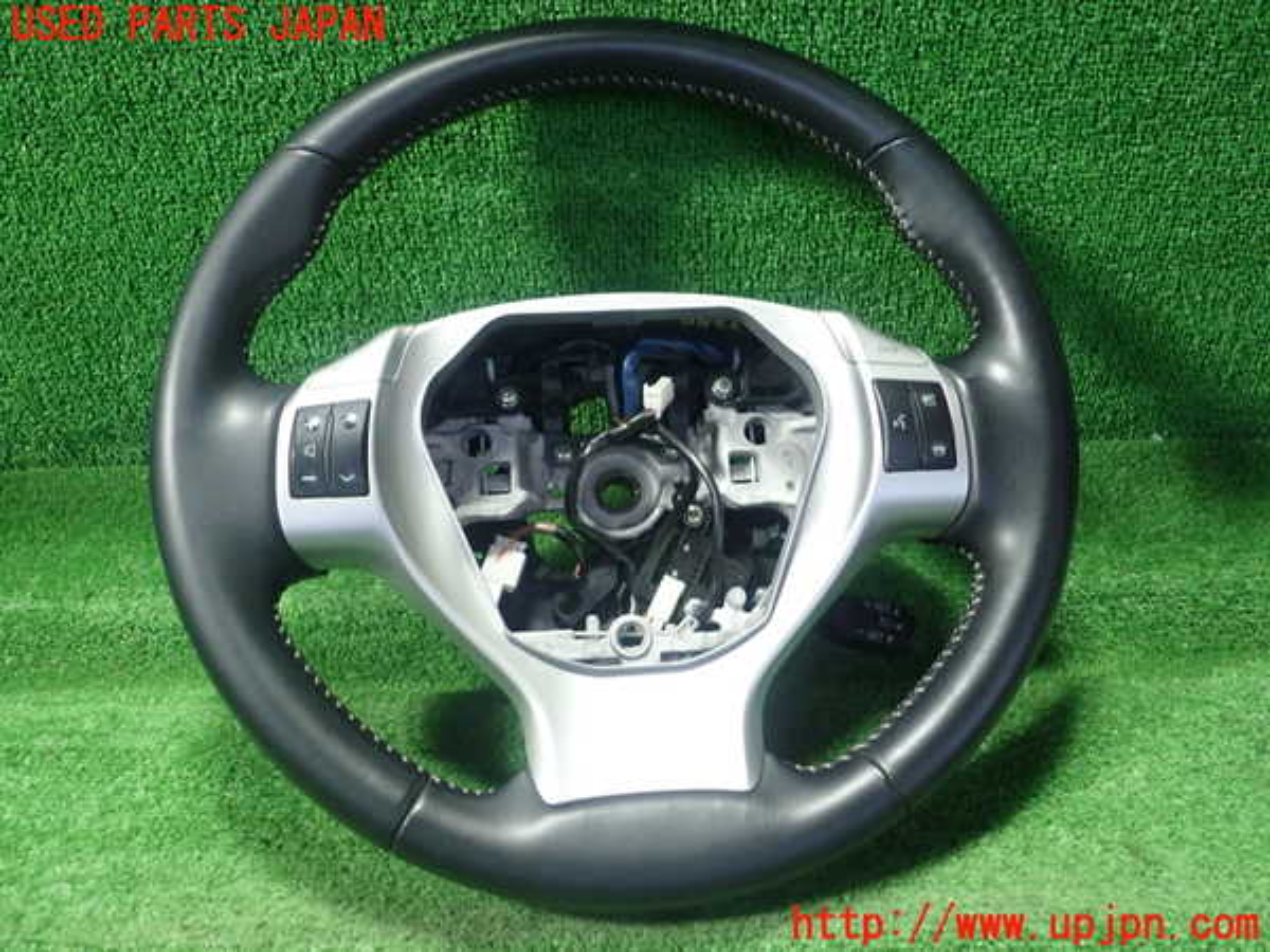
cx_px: 635
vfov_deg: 46.8
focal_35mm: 30
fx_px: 1101
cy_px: 476
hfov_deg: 60.0
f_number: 2.3
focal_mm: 5.5
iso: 640
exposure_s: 1/125
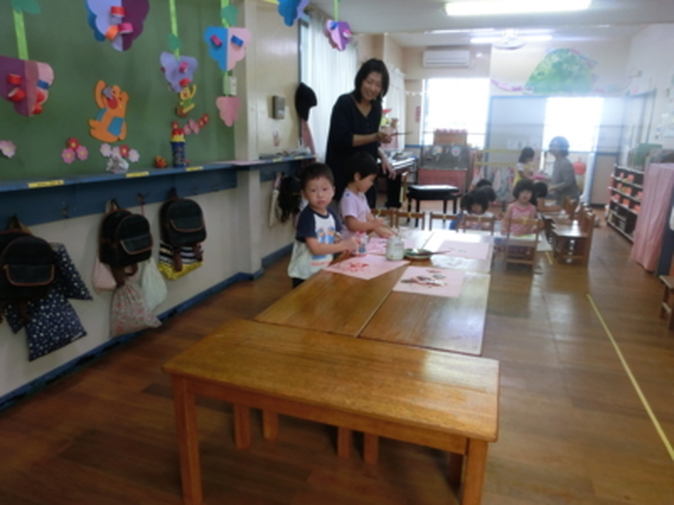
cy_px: 252
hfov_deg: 71.6
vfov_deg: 56.8
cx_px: 337
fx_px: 467
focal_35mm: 24
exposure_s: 1/250
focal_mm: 4.24
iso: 500
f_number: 3
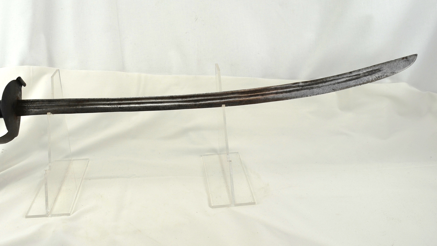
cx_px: 185
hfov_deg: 48.2
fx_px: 487
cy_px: 72
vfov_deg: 28.1
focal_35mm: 42
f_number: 5.6
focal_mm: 22
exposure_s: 1/125
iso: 200
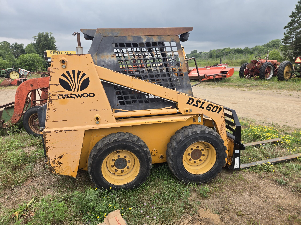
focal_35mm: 23
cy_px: 112
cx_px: 150
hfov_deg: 73.9
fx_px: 200
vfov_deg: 58.9
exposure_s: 1/241
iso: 25
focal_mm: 5.4
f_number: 1.8
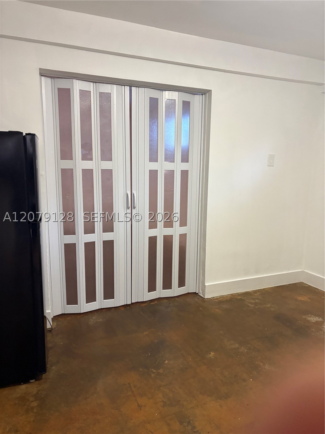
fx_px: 325
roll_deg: -0.7
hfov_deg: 53.1
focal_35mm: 26
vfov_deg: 67.3
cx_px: 162
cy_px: 217
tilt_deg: -4.0
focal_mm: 5.96
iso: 320
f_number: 1.6
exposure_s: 1/60
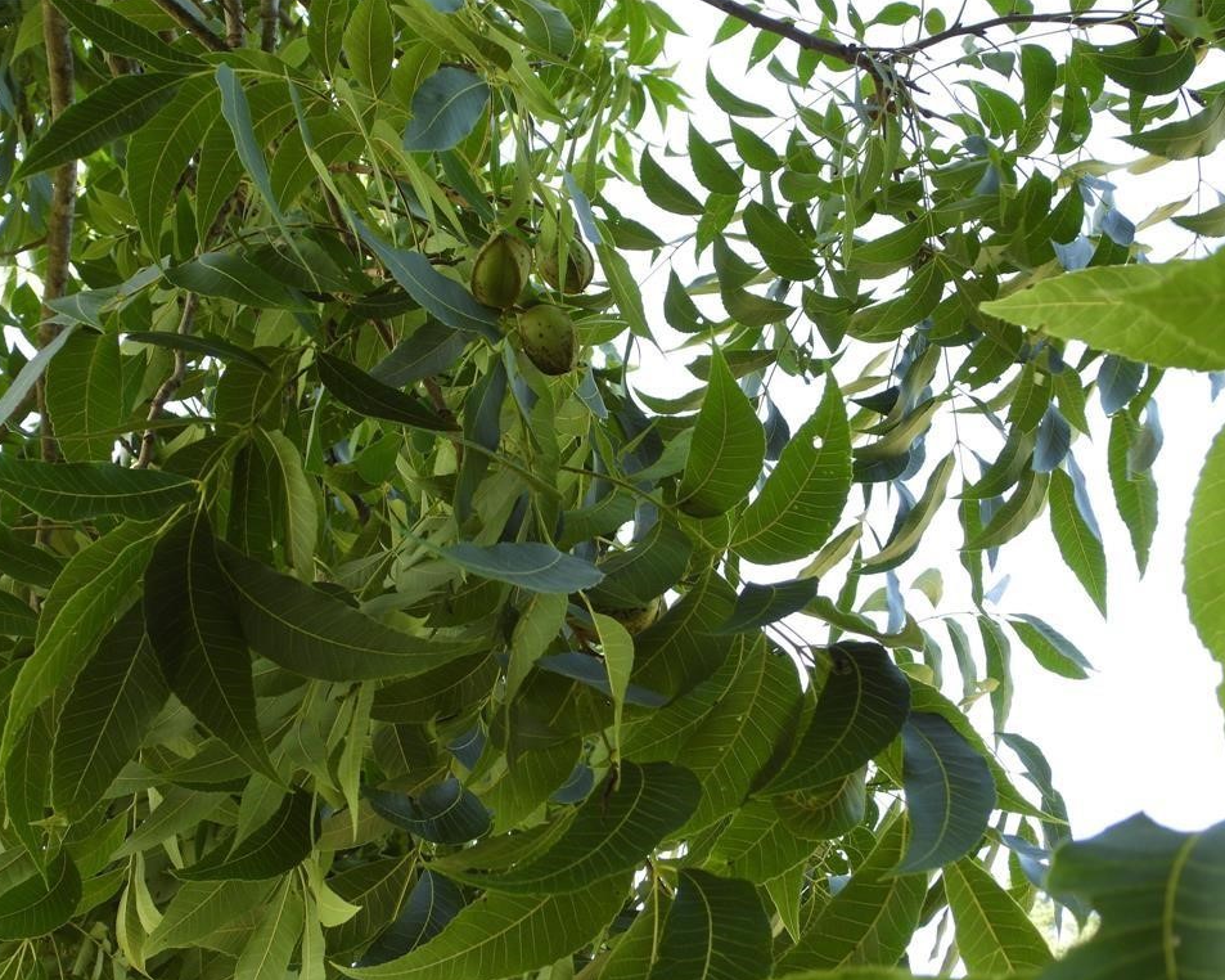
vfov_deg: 34.9
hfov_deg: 42.9
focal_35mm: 43
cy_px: 490
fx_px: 1559
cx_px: 590
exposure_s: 1/100
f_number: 3.2
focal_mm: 7.4
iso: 100
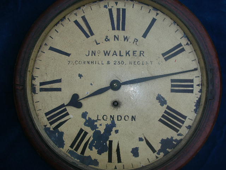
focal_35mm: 35
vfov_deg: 40.7
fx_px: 229
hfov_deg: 52.6
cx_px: 113
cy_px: 85
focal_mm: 5.8
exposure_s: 1/30
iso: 50
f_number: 3
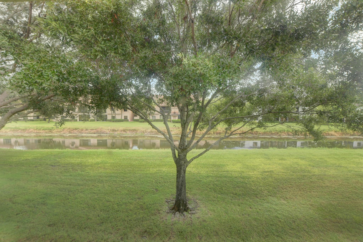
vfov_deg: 77.2
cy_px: 121
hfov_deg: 100.4
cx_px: 182
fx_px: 151
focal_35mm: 15
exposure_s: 1/640
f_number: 8
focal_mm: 10
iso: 1000
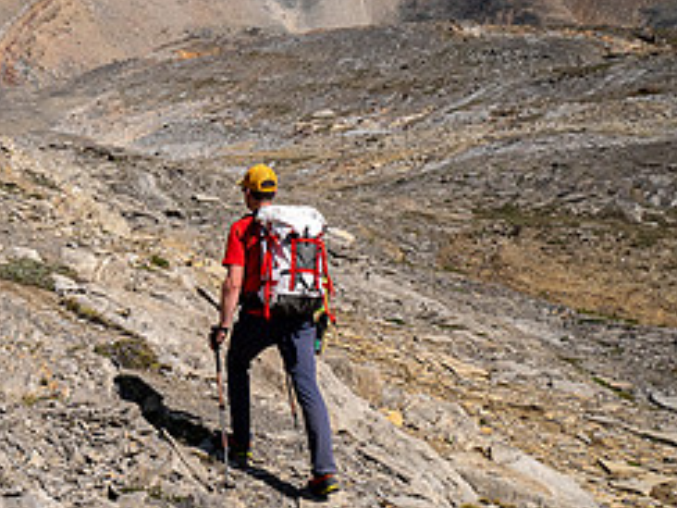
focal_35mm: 57
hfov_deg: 31.5
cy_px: 251
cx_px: 19
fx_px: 1115
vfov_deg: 25.7
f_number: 8
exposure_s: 1/320
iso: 200
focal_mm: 12
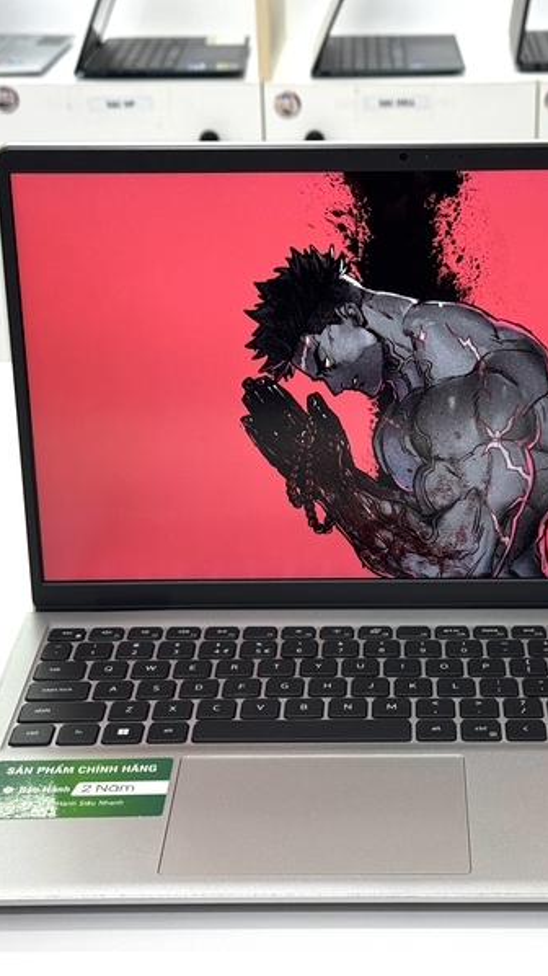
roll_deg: +1.9
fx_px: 1810
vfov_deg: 30.2
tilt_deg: -21.9
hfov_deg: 17.2
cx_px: 387
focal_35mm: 70
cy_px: 488
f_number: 1.78
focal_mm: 6.76
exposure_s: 1/100
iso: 64
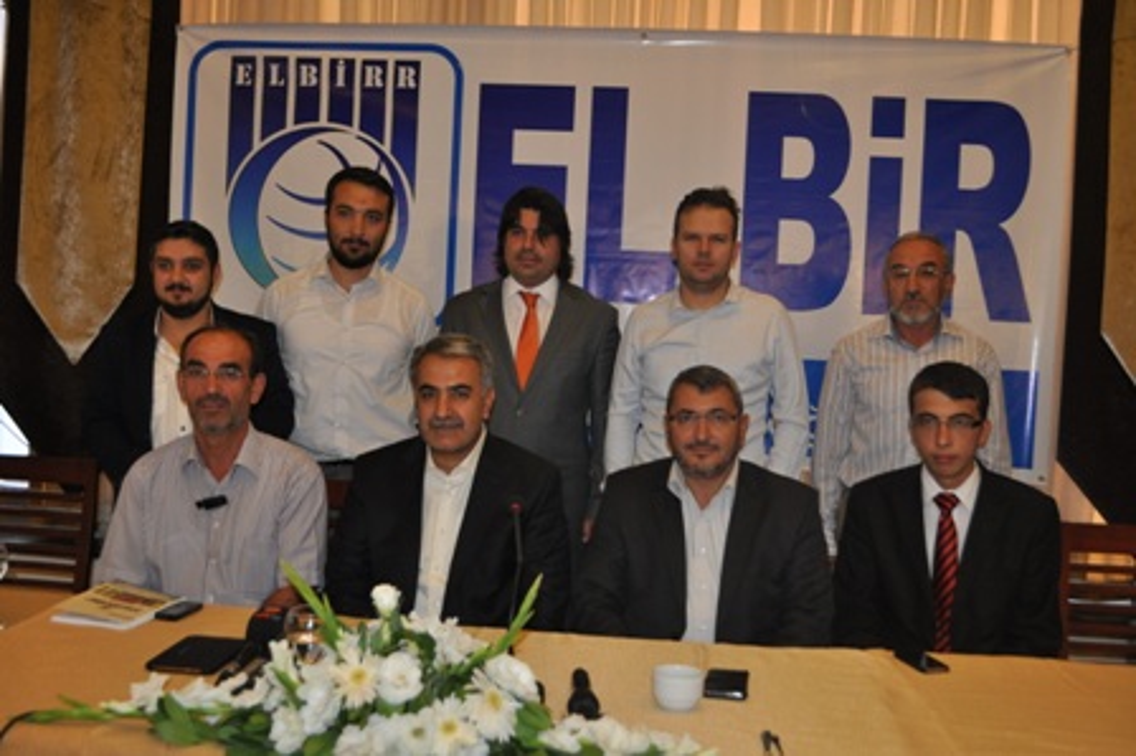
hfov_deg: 53.2
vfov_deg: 36.8
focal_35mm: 36
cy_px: 378
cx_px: 568
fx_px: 1135
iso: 800
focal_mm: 24
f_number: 4
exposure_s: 1/60
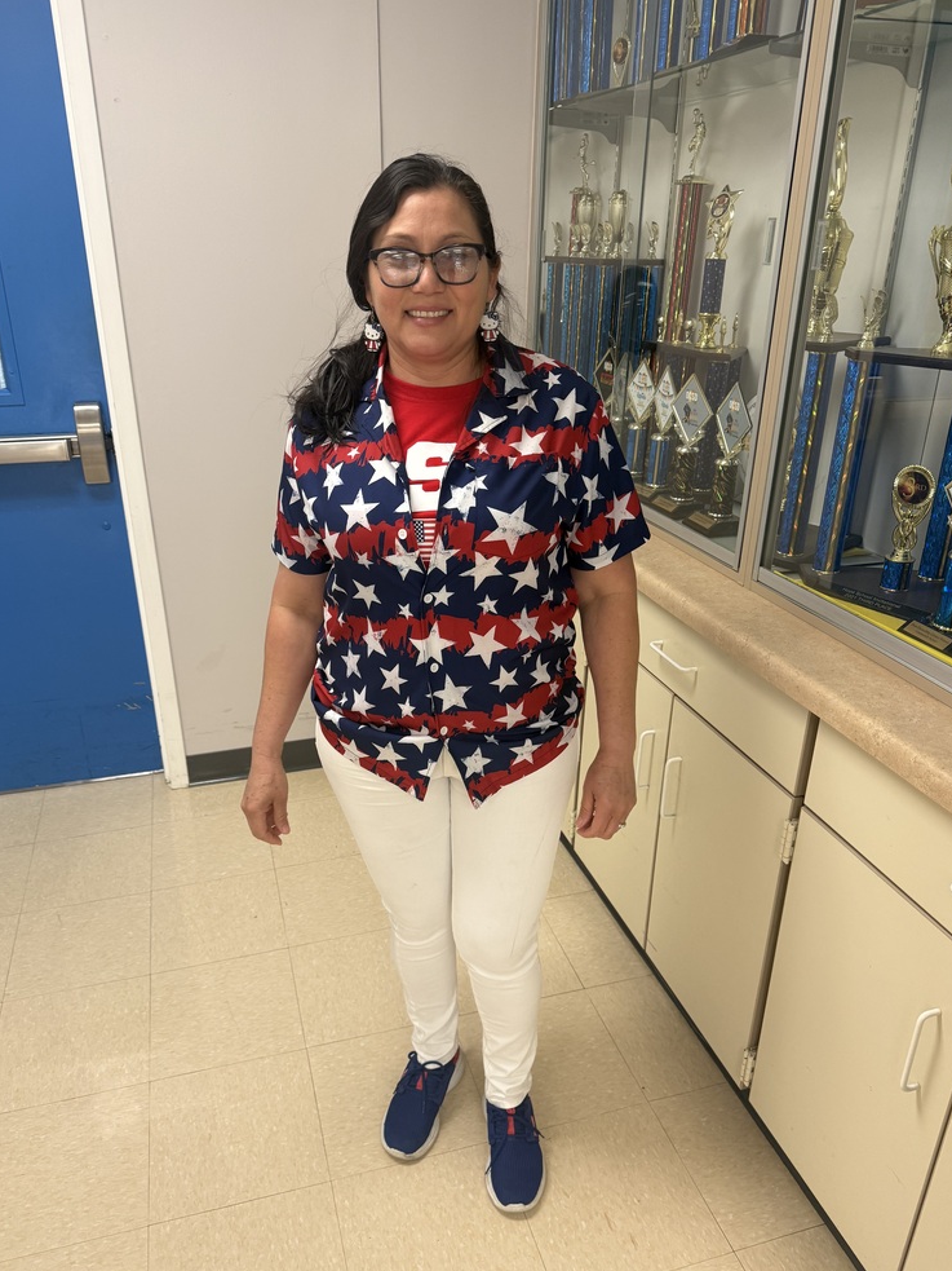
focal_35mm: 25
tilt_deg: -24.1
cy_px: 659
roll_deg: +0.3
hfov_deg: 54.9
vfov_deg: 69.4
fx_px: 917
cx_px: 464
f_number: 1.78
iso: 200
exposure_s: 1/120
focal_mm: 6.76
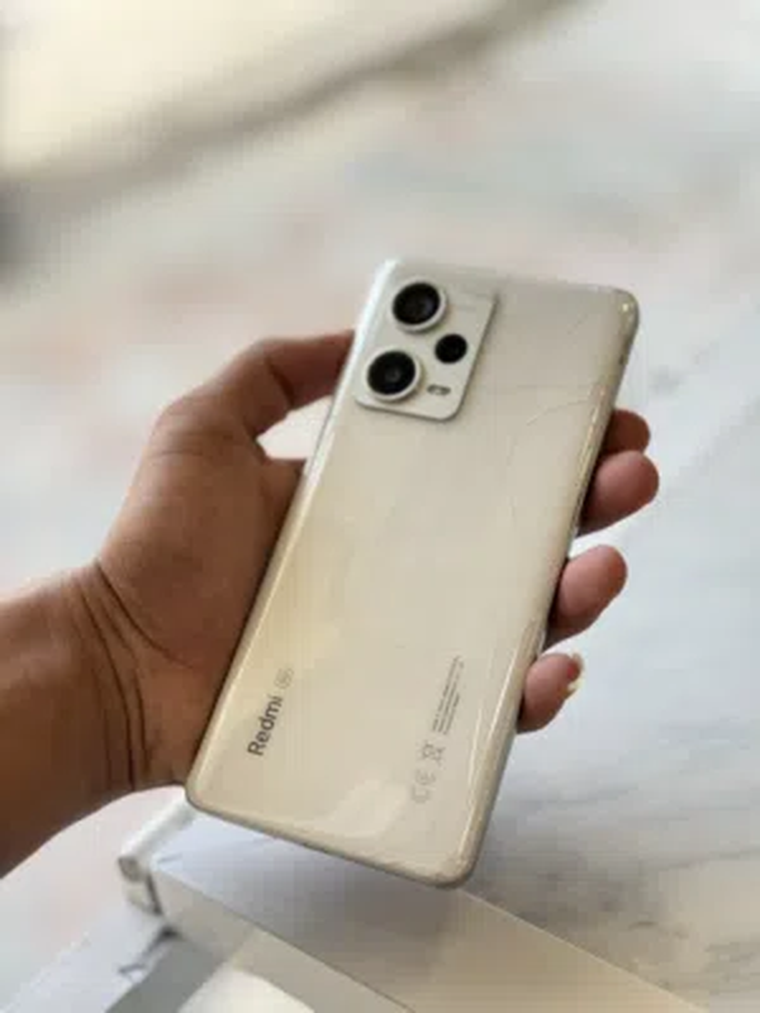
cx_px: 380
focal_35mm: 48
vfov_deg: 39.7
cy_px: 506
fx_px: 1405
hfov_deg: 30.3
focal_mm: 6.76
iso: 64
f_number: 1.78
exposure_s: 1/491
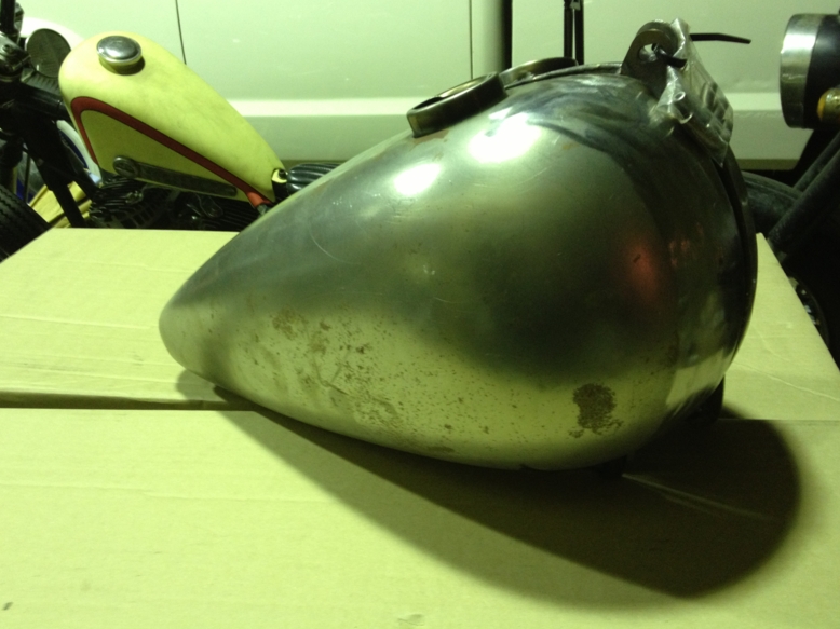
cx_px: 410
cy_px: 311
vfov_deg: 39.6
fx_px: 873
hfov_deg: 51.4
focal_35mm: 36
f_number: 2.4
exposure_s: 1/20
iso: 200
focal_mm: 4.28
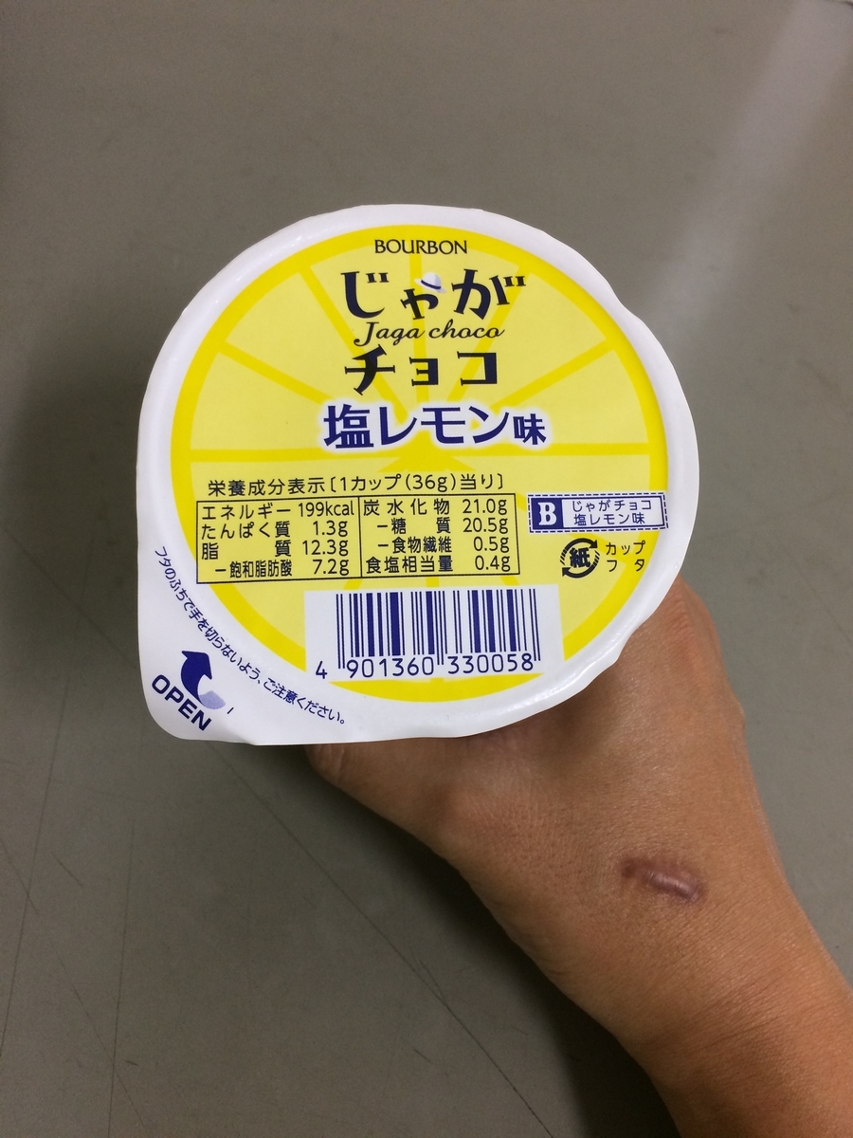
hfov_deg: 48.2
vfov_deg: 61.7
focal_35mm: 29
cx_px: 426
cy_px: 569
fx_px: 953
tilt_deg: -56.9
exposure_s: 1/30
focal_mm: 4.15
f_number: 2.2
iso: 100
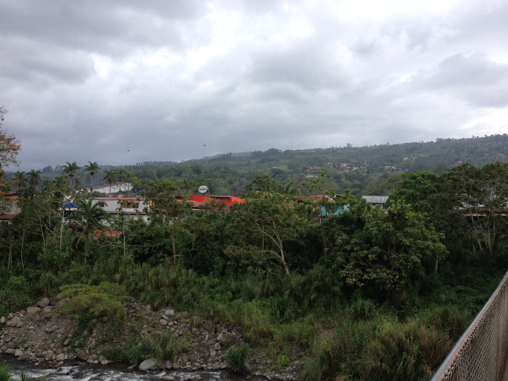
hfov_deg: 52.6
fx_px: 514
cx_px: 254
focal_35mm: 35
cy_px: 190
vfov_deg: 40.7
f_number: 2.4
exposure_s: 1/460
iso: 50
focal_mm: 4.28
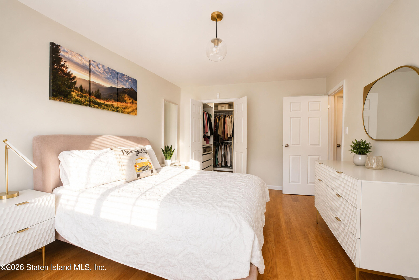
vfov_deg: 77.3
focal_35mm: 15
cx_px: 210
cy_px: 140
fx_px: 175
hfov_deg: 100.4
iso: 800
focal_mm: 10
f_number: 9
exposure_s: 1/80
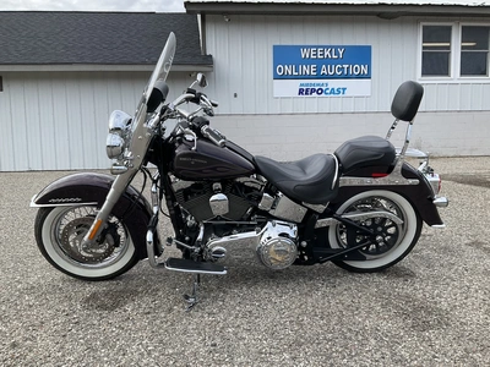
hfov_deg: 61.7
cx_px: 245
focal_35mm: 29
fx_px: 411
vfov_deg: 48.2
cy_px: 184
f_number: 1.8
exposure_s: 1/642
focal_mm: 3
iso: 25
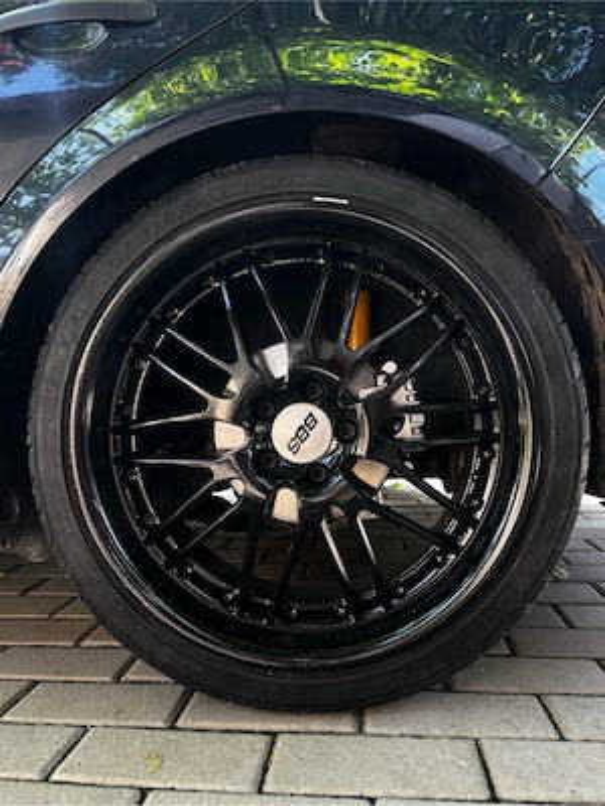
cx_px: 302
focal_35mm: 26
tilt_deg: -0.7
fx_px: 606
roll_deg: +1.9
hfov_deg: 53.1
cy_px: 403
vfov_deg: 67.3
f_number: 1.6
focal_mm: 5.1
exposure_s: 1/121
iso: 64
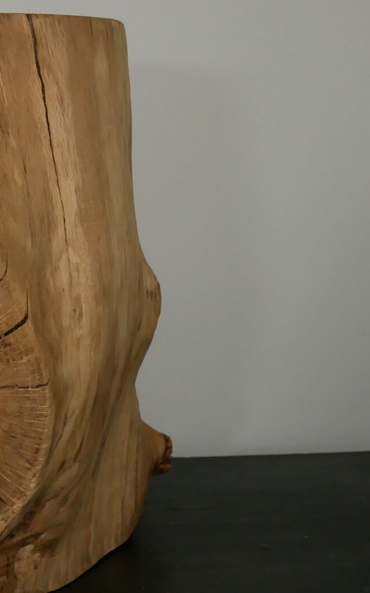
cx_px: -61
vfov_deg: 24.8
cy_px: 185
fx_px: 1340
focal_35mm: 83
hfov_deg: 15.2
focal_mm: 16
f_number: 4
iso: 800
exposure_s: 1/60
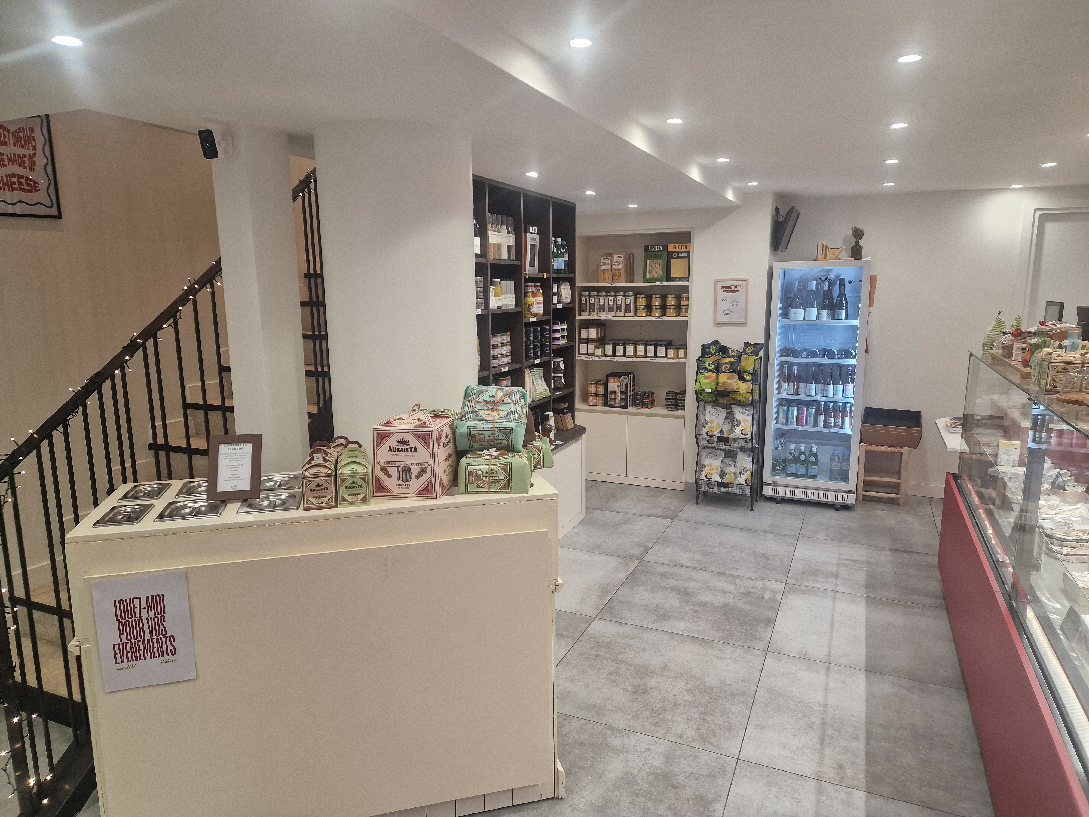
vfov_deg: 58.9
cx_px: 544
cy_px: 408
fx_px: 724
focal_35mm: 23
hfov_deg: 73.9
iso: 200
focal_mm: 6.4
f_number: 1.8
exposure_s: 1/100
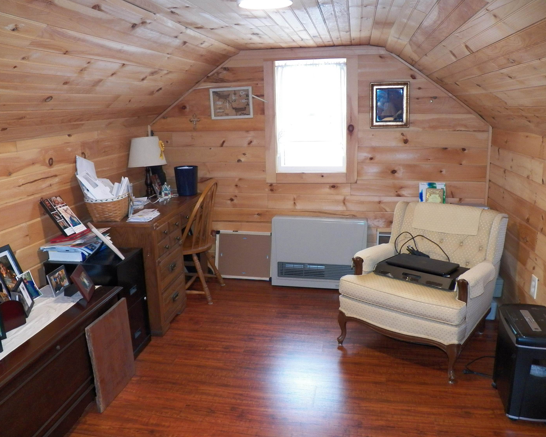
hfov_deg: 58.7
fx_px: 485
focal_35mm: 30
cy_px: 221
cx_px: 260
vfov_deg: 48.5
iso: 250
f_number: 2.8
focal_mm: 4.9
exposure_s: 1/30
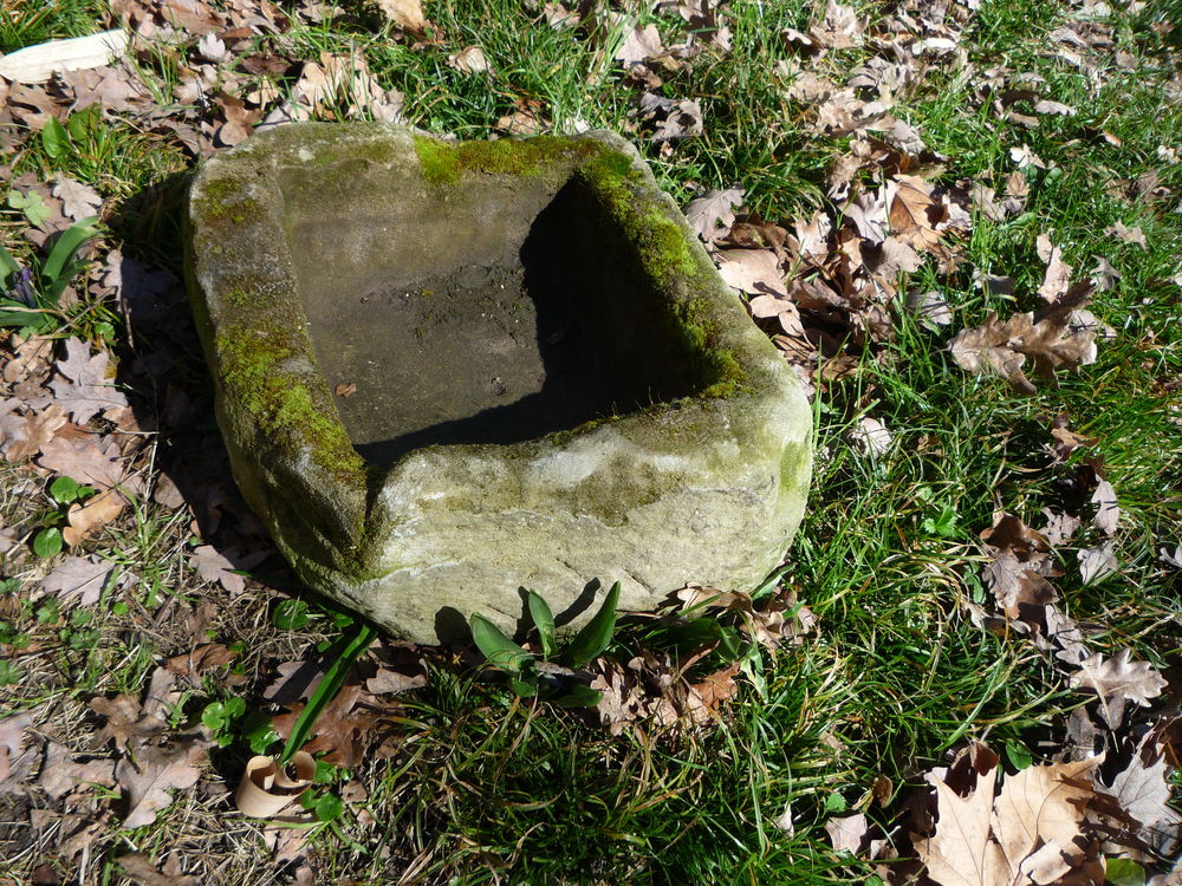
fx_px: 1024
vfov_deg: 46.8
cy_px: 443
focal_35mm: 30
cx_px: 591
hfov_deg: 60.0
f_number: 4
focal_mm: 5.2
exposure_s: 1/320
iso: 100
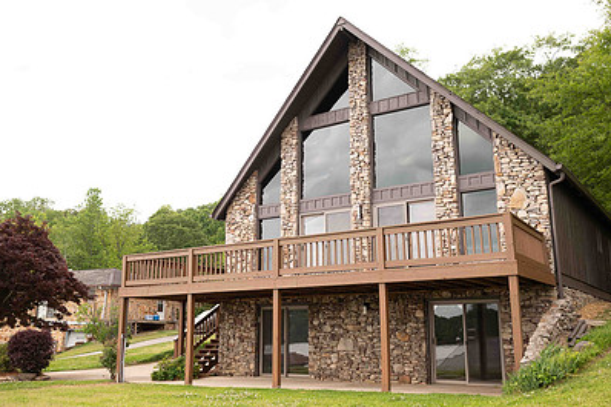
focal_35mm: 35
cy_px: 211
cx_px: 299
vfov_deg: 37.8
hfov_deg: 54.4
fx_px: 594
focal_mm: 24
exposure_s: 1/640
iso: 125
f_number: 2.5
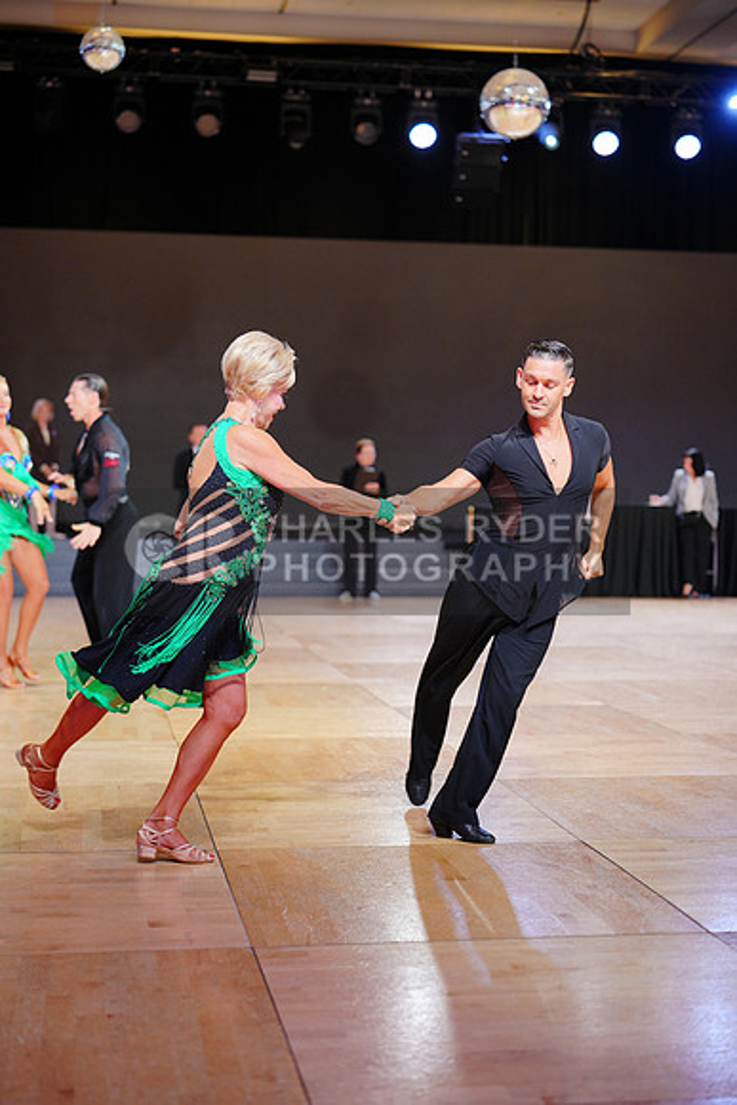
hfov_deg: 24.2
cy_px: 552
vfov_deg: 35.6
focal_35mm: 56
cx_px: 368
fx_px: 1719
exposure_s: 1/400
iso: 800
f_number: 2
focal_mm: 56
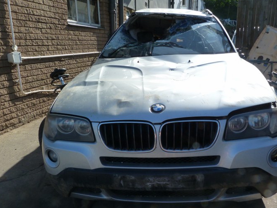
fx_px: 240
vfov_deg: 46.7
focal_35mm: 30
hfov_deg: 59.6
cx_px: 162
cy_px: 112
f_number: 5.6
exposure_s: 1/200
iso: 125
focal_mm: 4.5
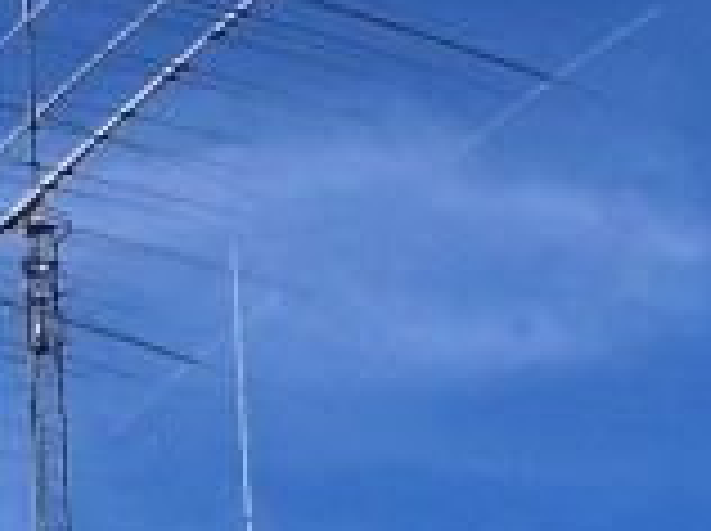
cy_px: 396
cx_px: -72
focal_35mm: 193
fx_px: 3958
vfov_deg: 7.7
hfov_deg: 10.1
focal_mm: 6.3
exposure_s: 1/750
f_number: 5.6
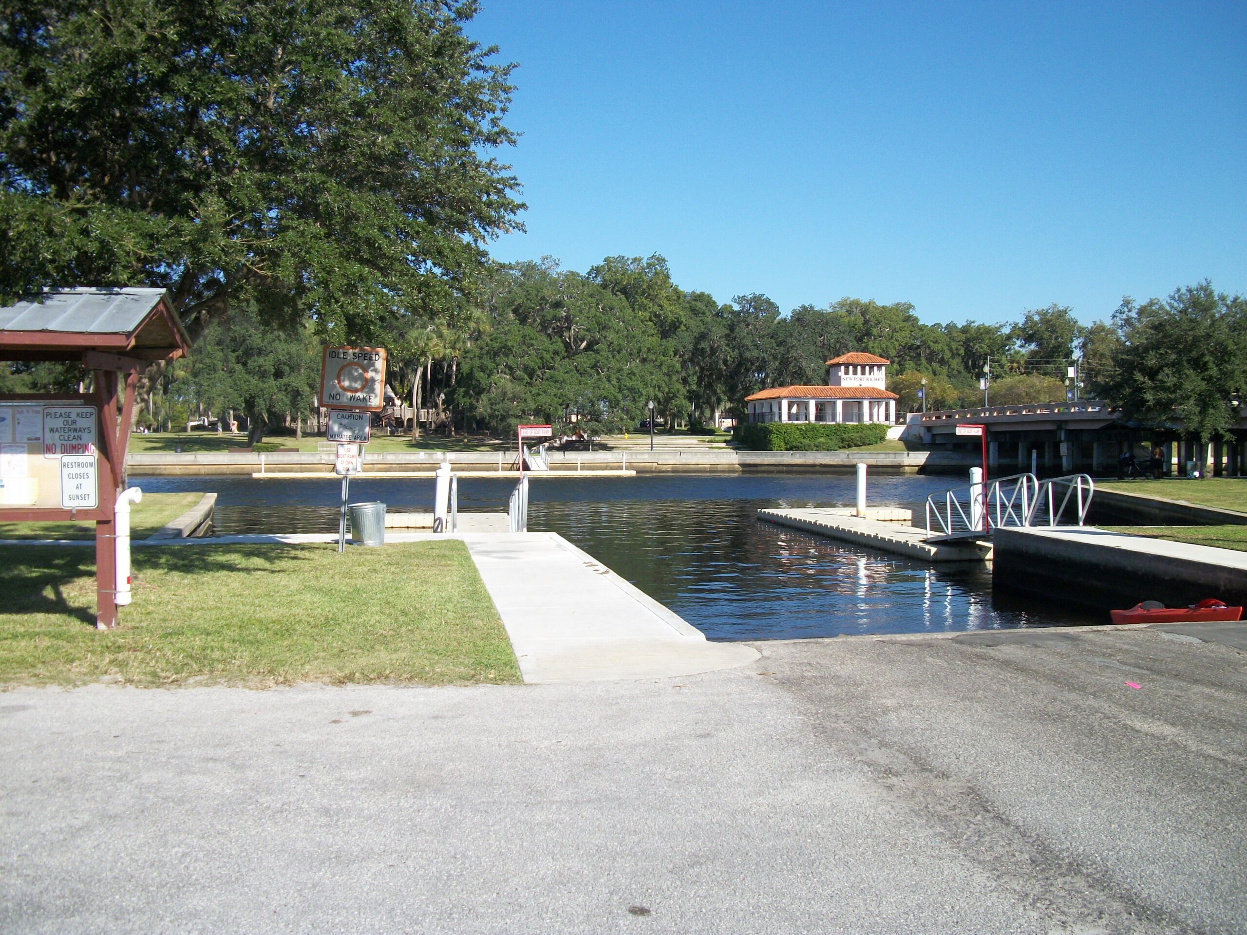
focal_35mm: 32
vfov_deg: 44.2
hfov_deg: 56.8
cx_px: 624
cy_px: 468
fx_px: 1153
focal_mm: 5.7
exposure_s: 1/125
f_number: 8.8
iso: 80
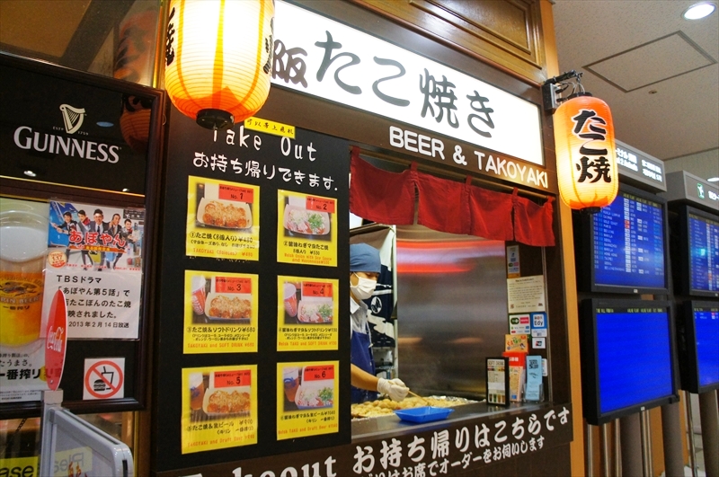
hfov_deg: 67.5
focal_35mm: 27
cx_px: 360
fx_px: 538
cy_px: 238
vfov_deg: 47.8
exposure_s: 1/160
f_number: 4
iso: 1600
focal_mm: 18
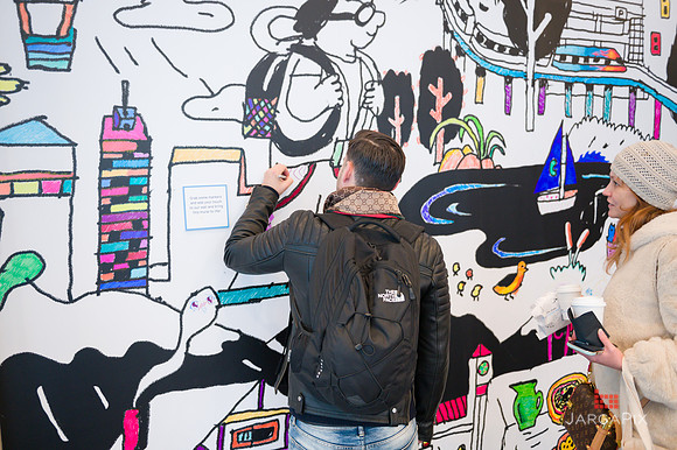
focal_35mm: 28
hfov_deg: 65.5
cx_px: 338
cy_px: 225
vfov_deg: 46.4
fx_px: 526
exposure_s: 1/200
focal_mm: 28
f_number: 3.5
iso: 2500
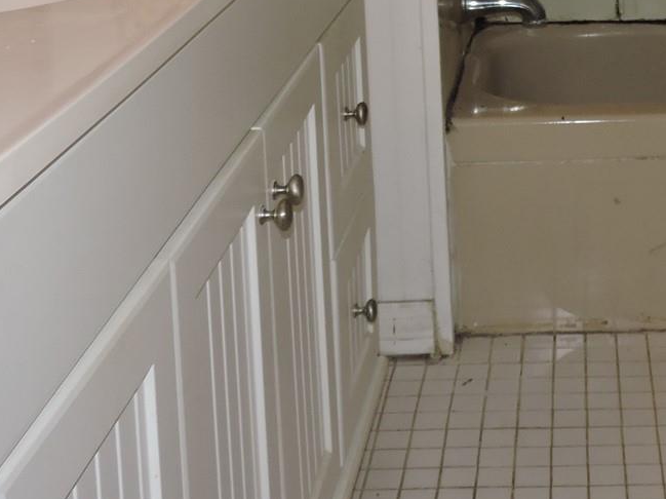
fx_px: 1423
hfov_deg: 25.6
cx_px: 586
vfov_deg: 18.8
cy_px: -103
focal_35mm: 74
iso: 200
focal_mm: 5.4
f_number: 3.1
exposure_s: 1/30
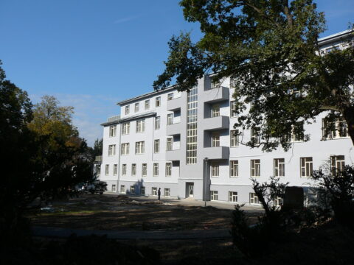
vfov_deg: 40.7
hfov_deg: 52.6
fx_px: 358
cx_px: 177
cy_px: 132
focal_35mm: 35
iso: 80
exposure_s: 1/640
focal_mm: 5.2
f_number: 5
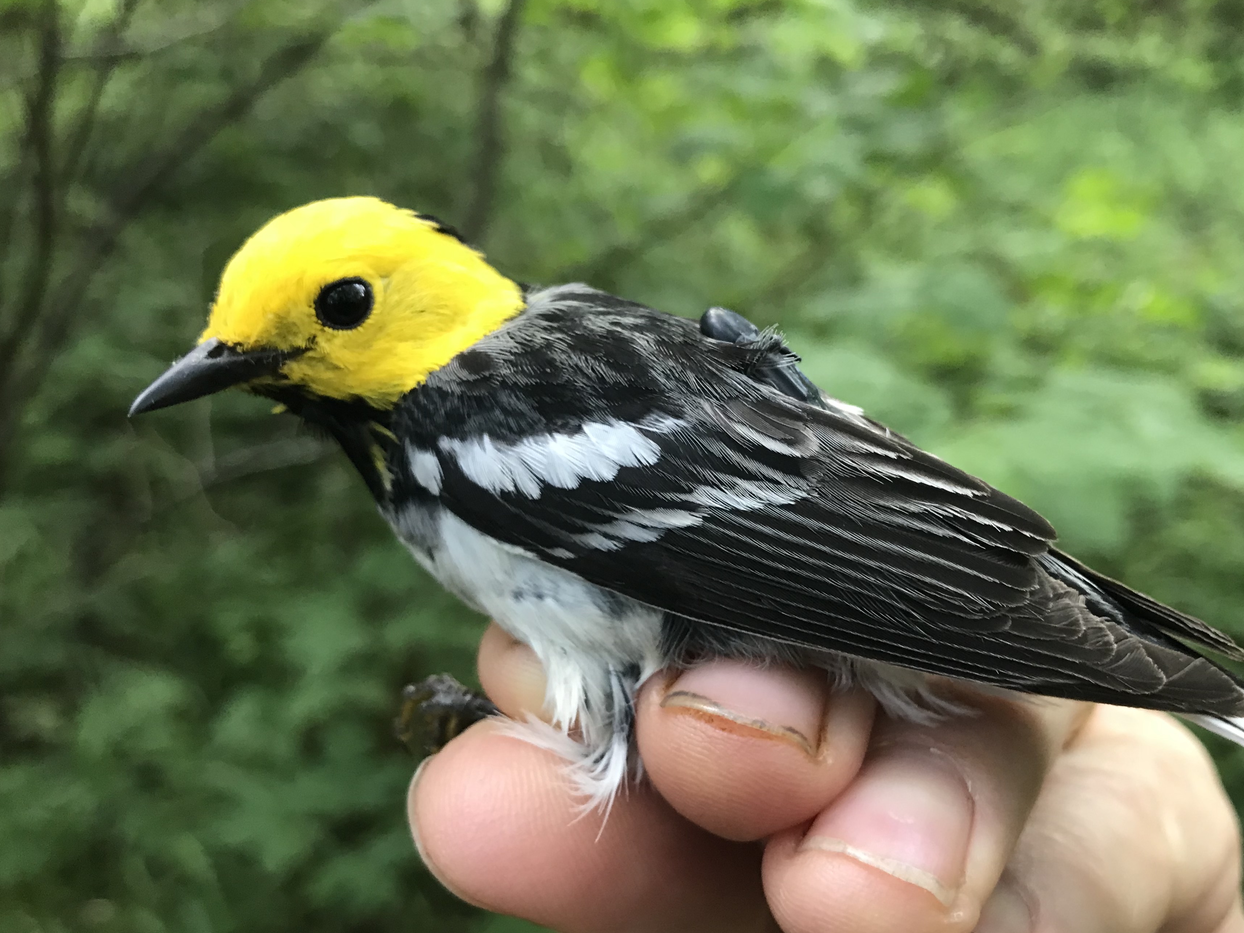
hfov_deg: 55.1
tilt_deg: -15.0
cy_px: 493
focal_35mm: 33
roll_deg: +7.9
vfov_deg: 42.9
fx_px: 1186
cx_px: 720
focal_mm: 3.99
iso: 40
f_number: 1.8
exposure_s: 1/15
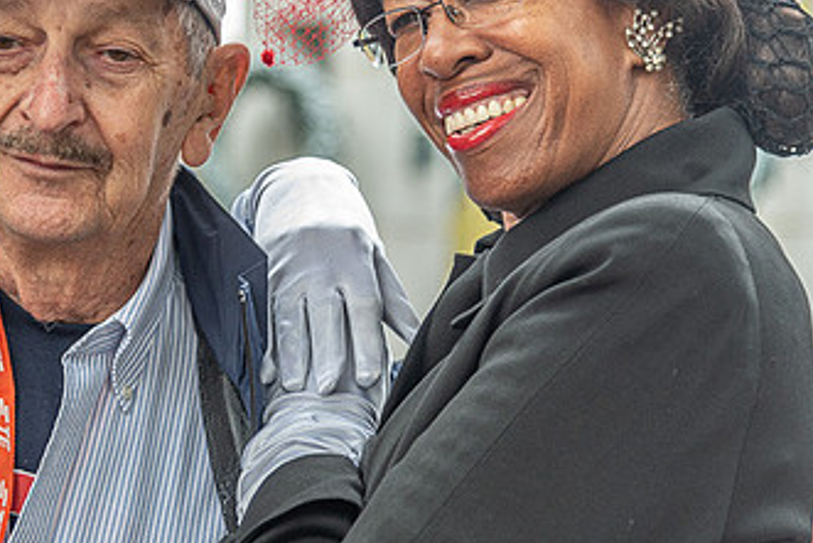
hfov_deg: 12.1
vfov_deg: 8.1
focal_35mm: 169
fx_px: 3818
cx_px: 81
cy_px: 253
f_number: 4
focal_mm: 86
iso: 500
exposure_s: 1/250
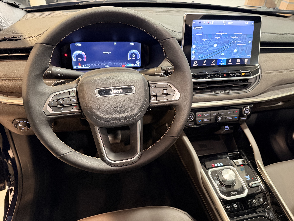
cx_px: 147
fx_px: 204
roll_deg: -4.5
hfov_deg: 71.6
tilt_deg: -34.3
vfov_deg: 56.8
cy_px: 110
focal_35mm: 24
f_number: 1.78
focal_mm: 6.76
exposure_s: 1/40
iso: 800
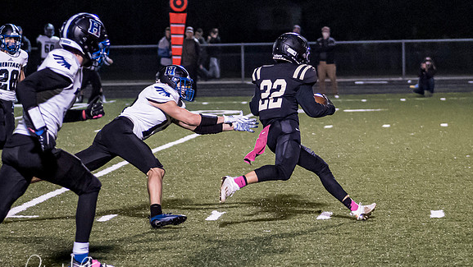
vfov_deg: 6.9
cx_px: 315
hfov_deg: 12.2
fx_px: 2208
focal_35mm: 176
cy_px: 115
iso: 3200
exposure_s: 1/1250
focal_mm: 45
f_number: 1.2
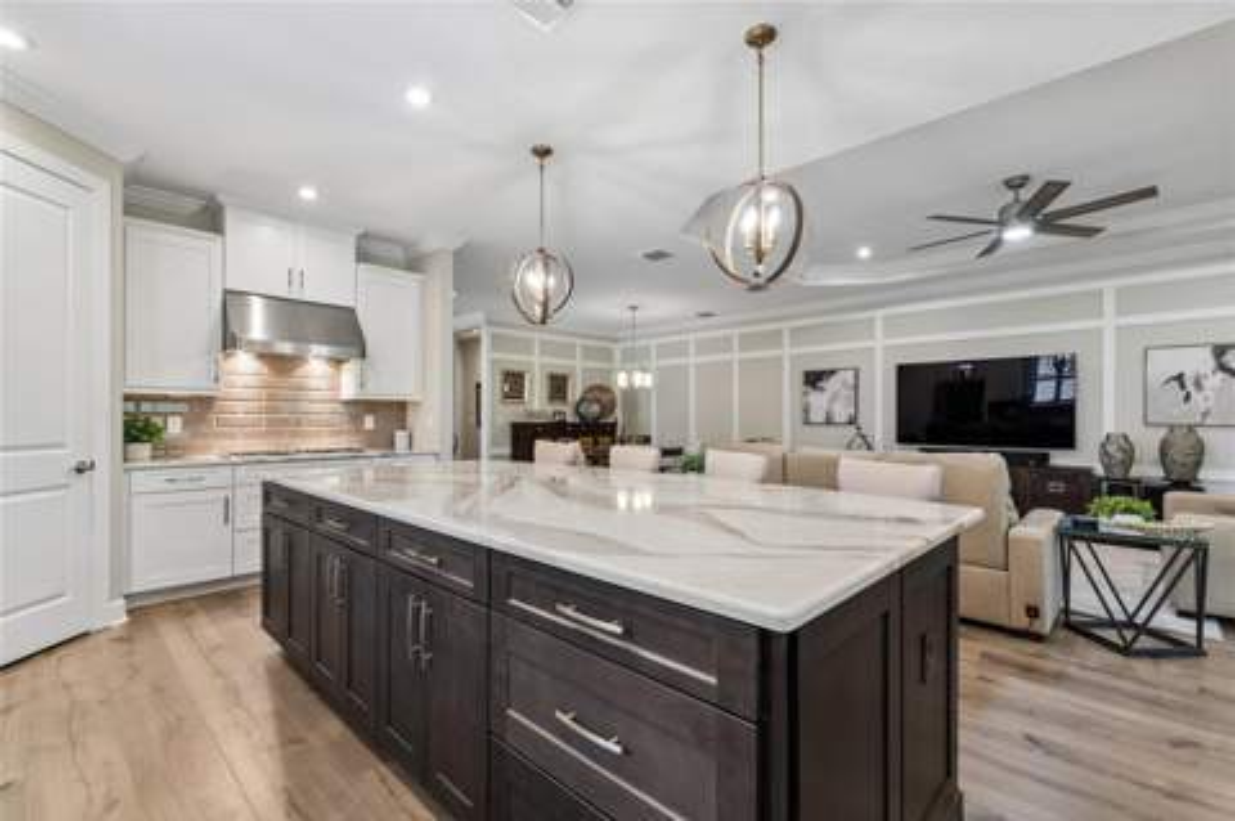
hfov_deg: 100.4
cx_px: 618
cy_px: 410
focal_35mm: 15
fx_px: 514
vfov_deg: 77.2
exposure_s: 1/2
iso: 100
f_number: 7.1
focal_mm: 10
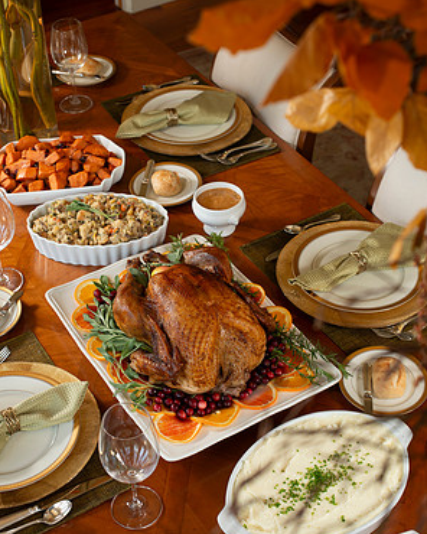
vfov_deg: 33.0
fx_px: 900
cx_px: 214
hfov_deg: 26.7
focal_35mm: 57
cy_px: 264
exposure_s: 1/60
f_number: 6.3
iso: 200
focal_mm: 50
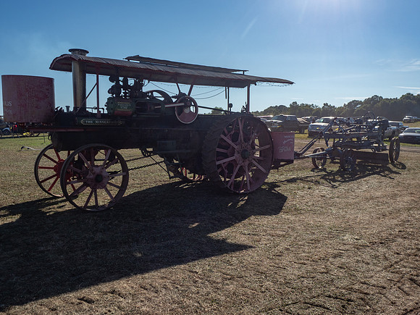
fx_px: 340
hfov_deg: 63.4
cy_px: 158
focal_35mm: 28
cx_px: 210
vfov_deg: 49.7
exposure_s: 1/640
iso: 200
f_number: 7.1
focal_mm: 14
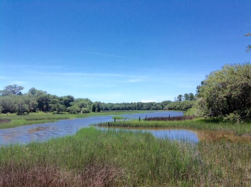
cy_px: 94
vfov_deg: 40.6
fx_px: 253
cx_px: 126
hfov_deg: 52.7
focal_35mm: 35
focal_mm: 4.28
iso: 50
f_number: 2.4
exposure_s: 1/1513
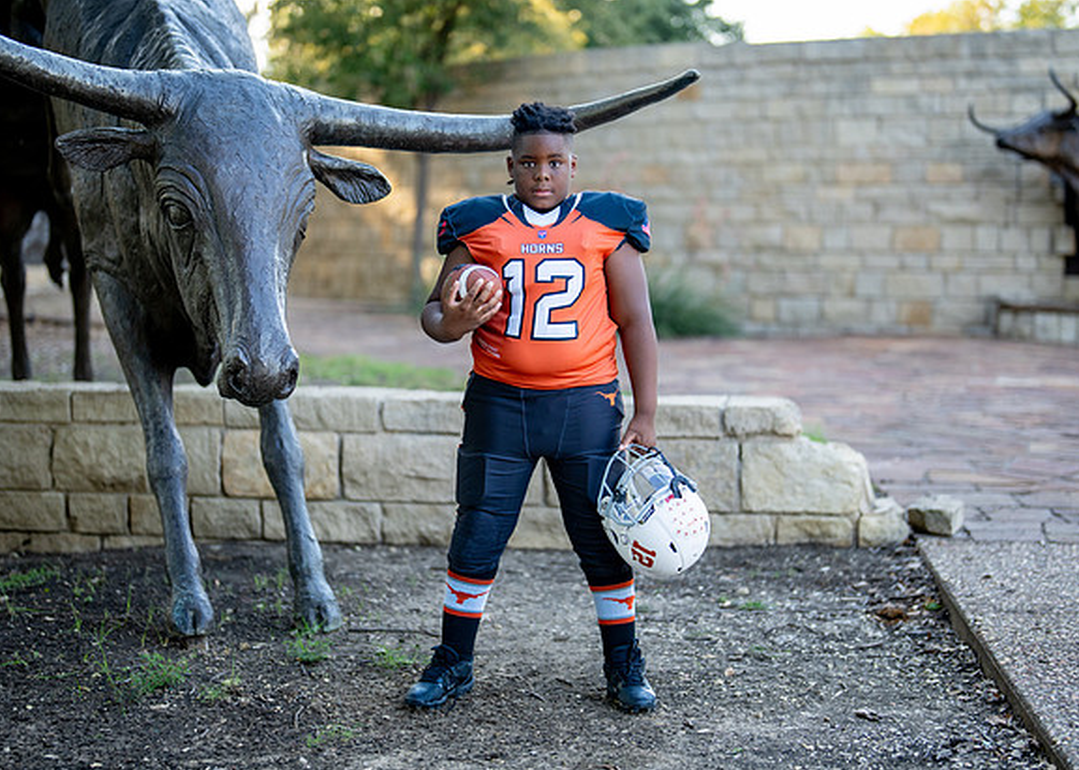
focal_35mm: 62
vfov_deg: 22.9
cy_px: 367
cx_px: 550
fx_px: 1899
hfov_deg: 31.7
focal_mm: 50
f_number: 1.2
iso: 200
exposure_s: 1/1000
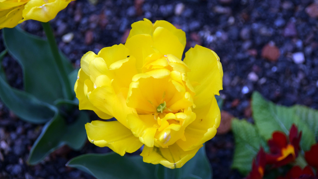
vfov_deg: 7.2
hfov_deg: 12.8
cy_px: 92
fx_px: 1413
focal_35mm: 168
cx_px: 159
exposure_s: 1/640
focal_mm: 105
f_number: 5.3
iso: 640
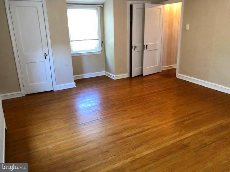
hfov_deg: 63.4
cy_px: 86
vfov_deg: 49.7
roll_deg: +1.3
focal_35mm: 28
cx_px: 115
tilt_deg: -17.4
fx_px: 186
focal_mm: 3.99
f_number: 1.8
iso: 40
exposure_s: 1/15
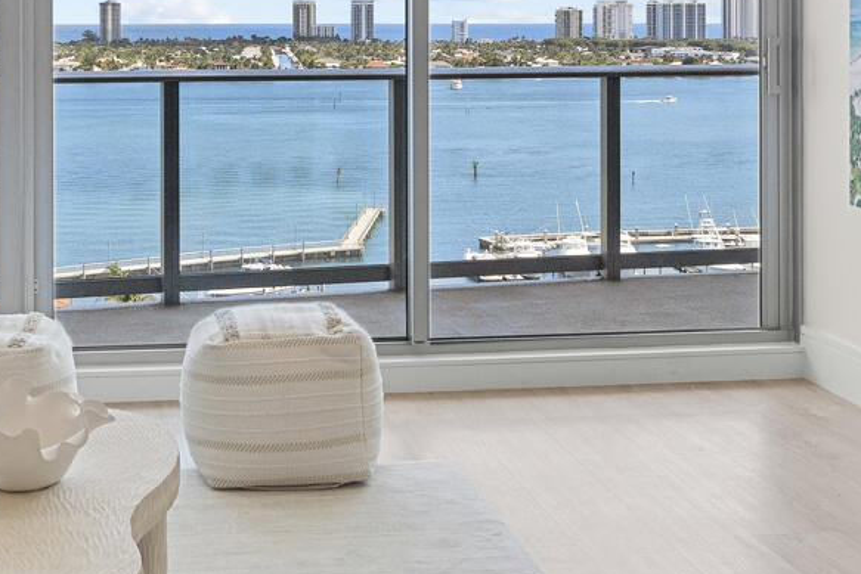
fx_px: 1435
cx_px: 300
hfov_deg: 33.2
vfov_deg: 21.7
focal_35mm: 60
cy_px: -18
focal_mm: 14
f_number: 8
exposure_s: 1/60
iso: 500
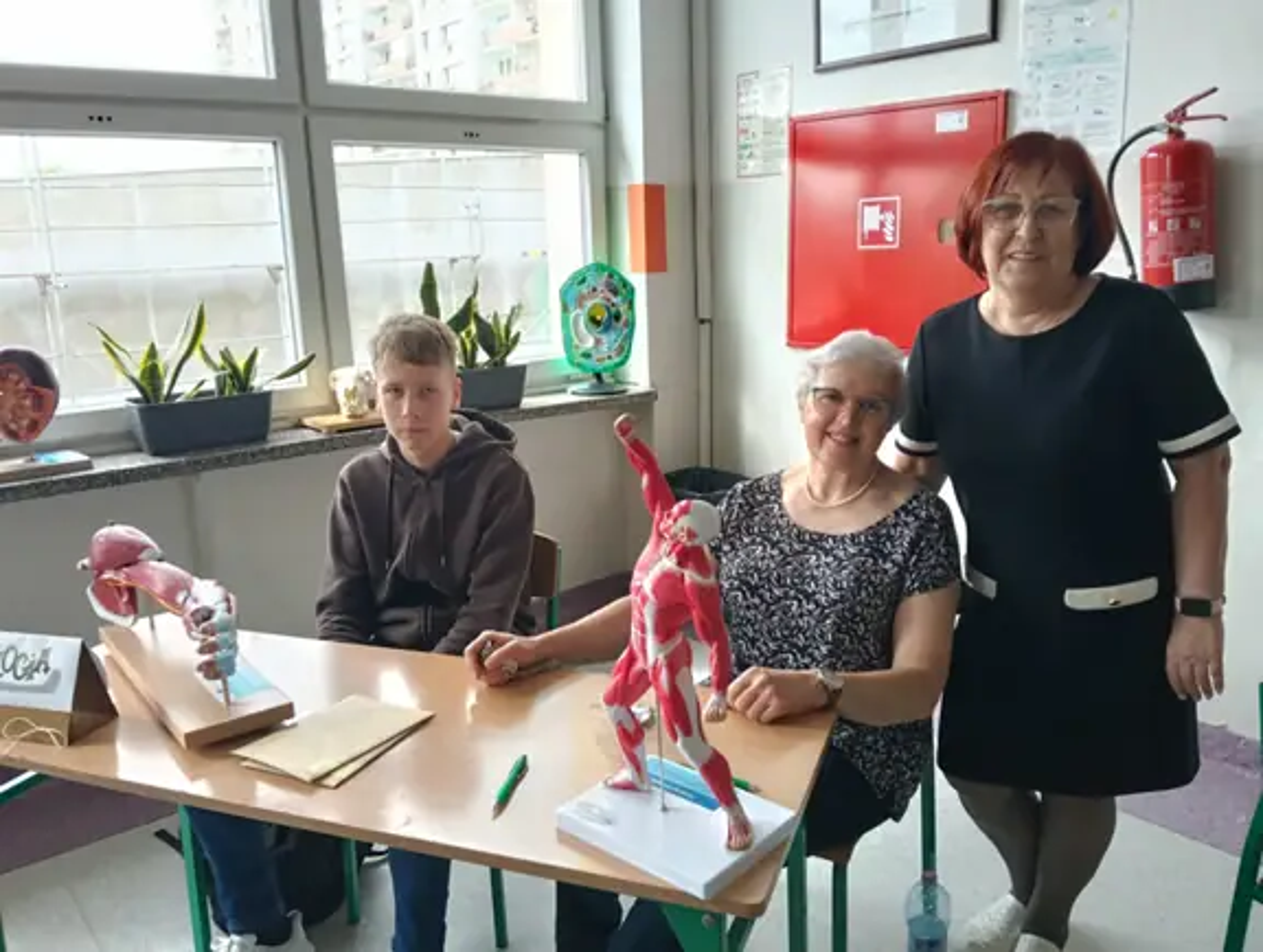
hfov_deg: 65.2
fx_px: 987
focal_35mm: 27
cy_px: 476
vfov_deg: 51.5
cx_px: 632
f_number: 1.8
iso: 80
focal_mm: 3.98
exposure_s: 1/33.3
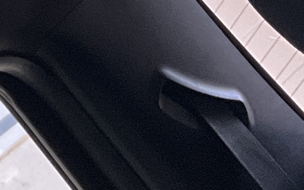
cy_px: -258
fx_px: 1541
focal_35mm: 186
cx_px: -360
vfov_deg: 6.7
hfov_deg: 10.2
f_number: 1.8
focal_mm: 3
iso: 64
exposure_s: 1/60
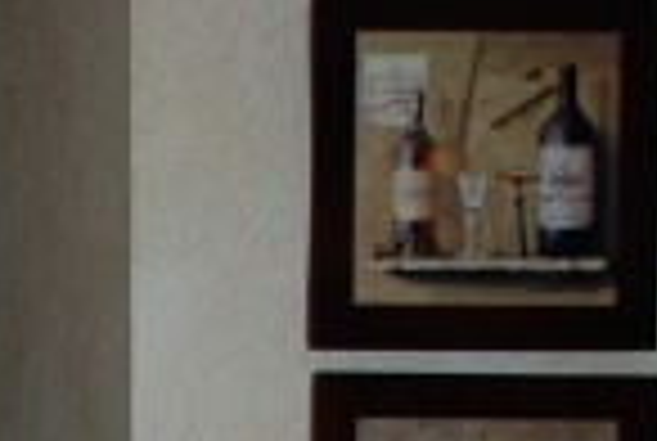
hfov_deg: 11.7
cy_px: 846
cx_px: -626
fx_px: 2889
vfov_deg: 8.3
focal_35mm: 158
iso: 200
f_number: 4
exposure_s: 1/60
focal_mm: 24
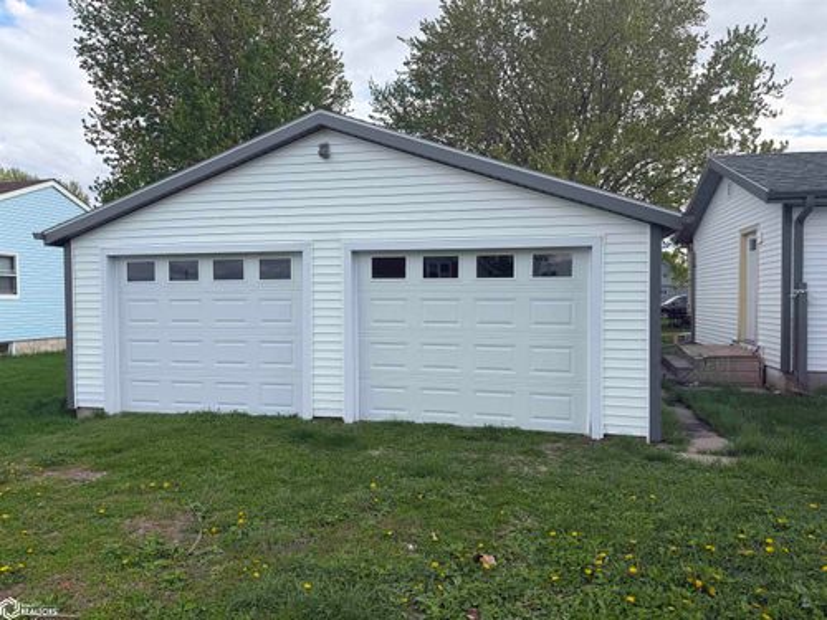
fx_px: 573
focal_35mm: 24
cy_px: 310
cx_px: 414
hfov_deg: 71.6
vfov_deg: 56.8
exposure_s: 1/2169
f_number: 1.78
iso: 80
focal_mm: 6.76
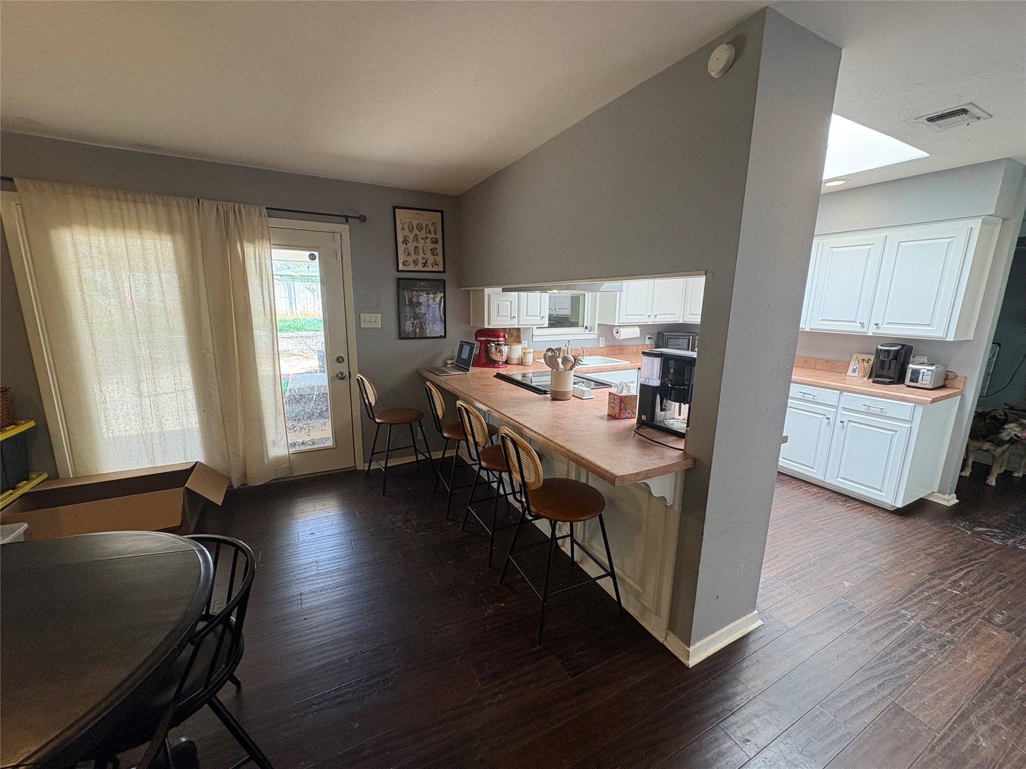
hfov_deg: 102.1
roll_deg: -0.3
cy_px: 384
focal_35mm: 14
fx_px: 415
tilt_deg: -10.4
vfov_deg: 85.7
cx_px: 513
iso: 200
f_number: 2.2
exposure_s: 1/120
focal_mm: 2.22
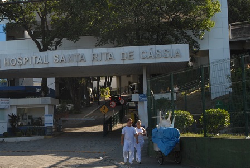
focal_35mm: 75
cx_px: 35
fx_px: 522
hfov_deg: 26.2
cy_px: 75
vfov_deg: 18.2
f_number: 8
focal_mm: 28
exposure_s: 1/200
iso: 250
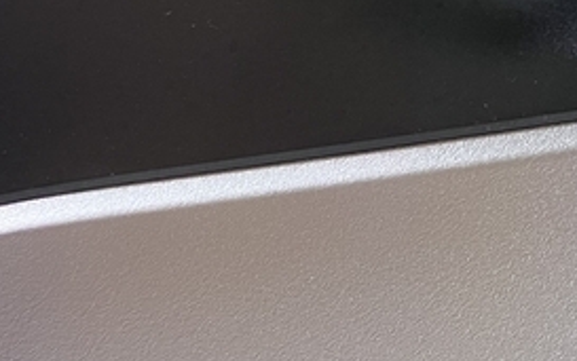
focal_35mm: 87
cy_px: -76
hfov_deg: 21.1
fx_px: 1369
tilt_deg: -29.9
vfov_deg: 14.5
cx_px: 799
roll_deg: +4.6
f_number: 1.8
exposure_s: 1/60
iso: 125
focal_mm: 3.99
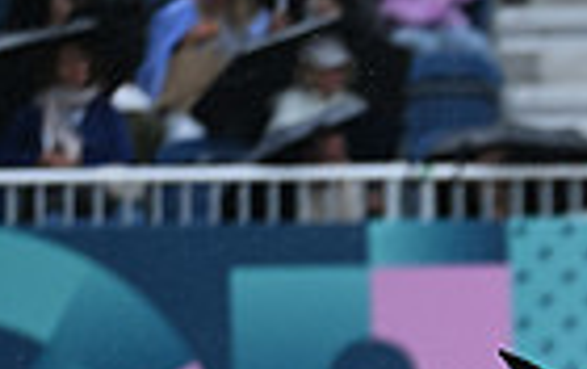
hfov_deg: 1.5
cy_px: 736
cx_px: 1065
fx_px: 22289
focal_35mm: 1391
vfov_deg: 0.9
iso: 450
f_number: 4.5
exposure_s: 1/1250
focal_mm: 330
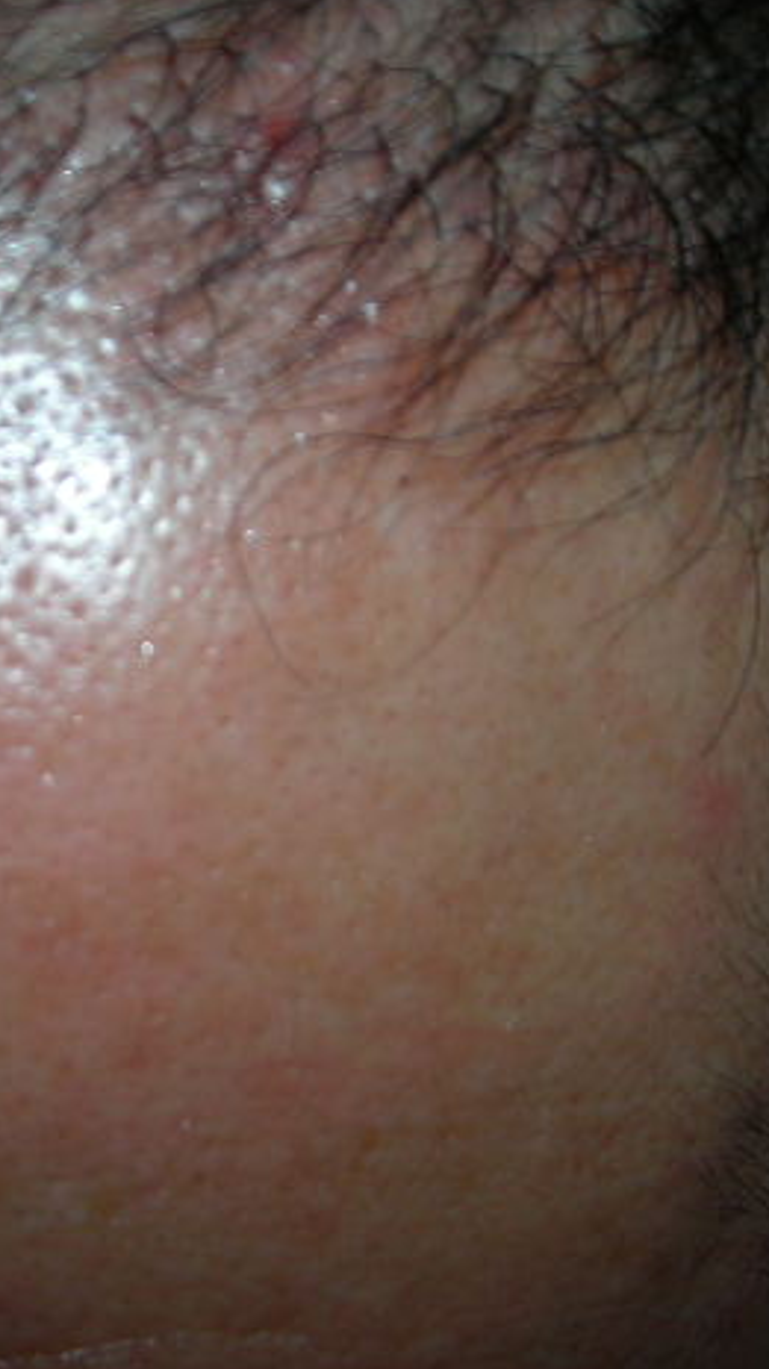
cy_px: 668
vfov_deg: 36.6
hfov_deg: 20.6
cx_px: 82
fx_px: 2070
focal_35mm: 57
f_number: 6.4
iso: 50
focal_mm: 6.3
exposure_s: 1/60.1
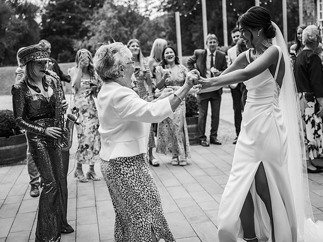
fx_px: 448
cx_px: 169
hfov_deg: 39.7
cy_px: 121
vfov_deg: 30.3
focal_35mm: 48
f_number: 2.8
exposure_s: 1/500
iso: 100
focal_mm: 44
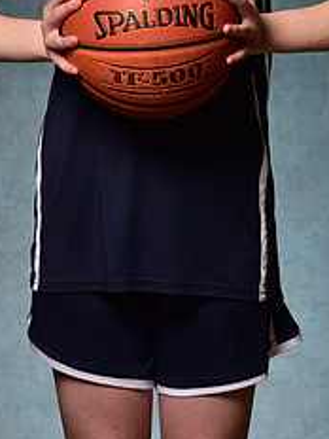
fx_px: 2129
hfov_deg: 8.8
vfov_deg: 11.6
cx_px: 111
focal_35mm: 168
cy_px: -62
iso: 100
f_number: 5
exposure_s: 1/200
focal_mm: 70
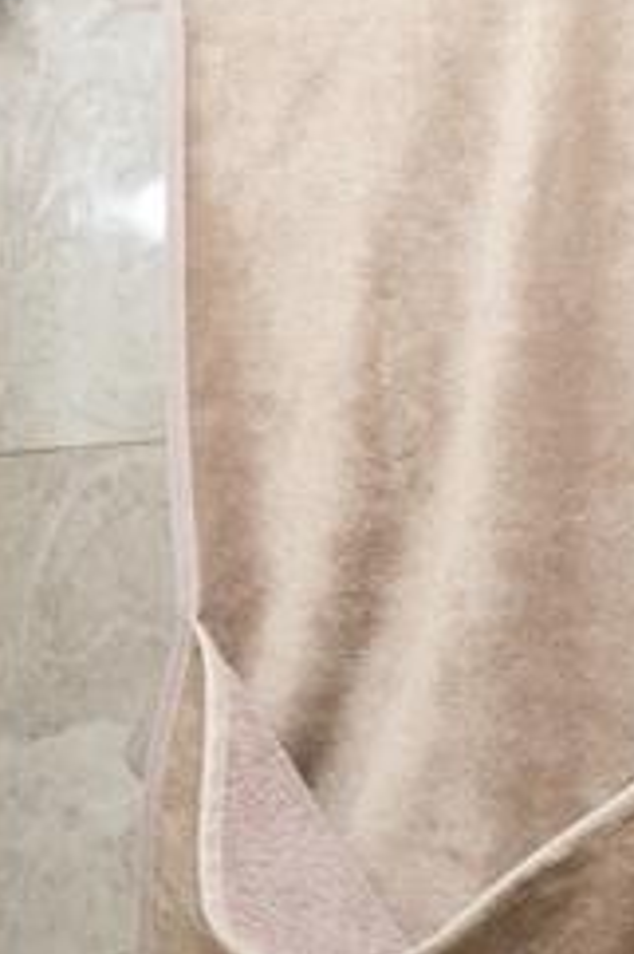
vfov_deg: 18.7
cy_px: 378
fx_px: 2883
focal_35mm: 109
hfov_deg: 12.4
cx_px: 622
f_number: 11
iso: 400
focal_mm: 29.2
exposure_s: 1/125
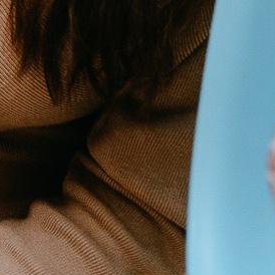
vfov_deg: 6.2
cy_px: -249
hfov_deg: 5.9
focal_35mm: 276
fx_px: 2481
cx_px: -524
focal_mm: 35
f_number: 3.2
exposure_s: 1/160
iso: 400
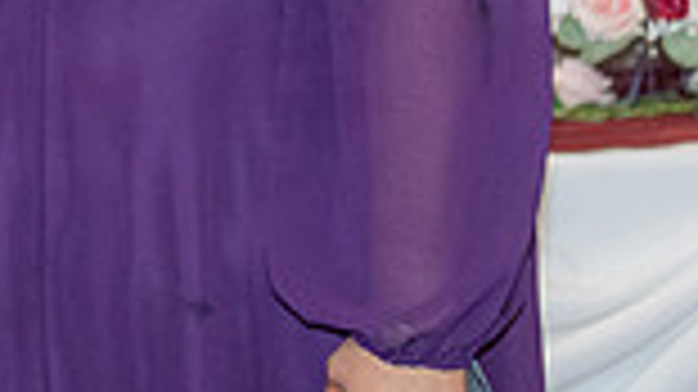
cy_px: -304
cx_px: -36
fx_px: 7621
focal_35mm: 412
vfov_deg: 2.9
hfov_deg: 5.2
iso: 3200
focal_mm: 105
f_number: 2.8
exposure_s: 1/250
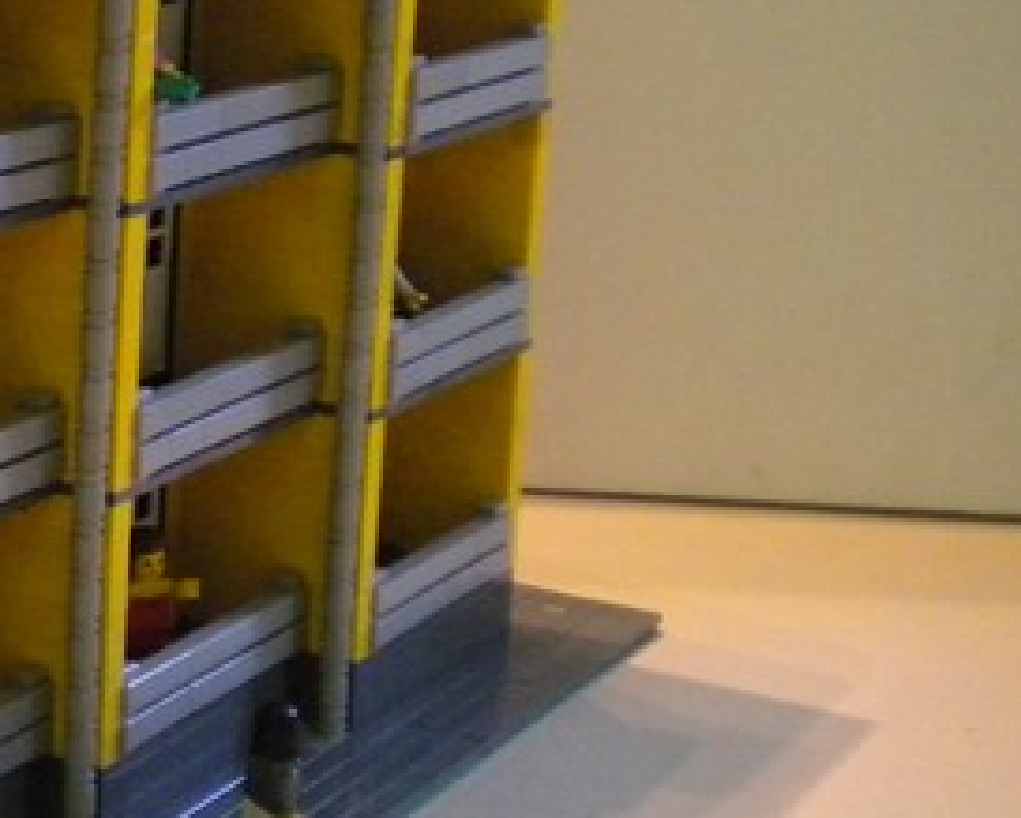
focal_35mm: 94
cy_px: 338
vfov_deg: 16.4
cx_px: -71
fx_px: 2842
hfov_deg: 19.6
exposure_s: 1/38.1
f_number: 3.5
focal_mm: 7.4
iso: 800
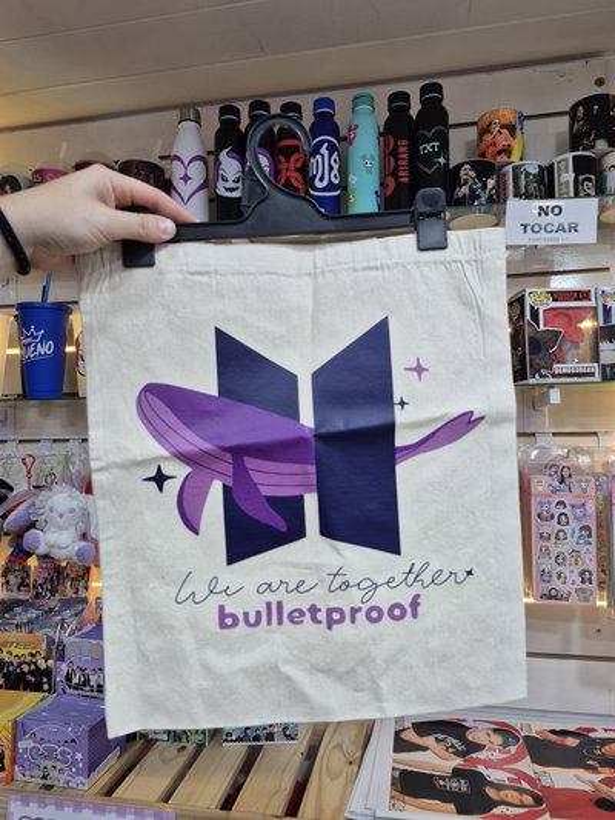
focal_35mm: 23
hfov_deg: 58.9
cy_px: 410
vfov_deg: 73.9
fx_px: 545
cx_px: 308
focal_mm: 5.4
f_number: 1.8
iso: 100
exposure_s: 1/100
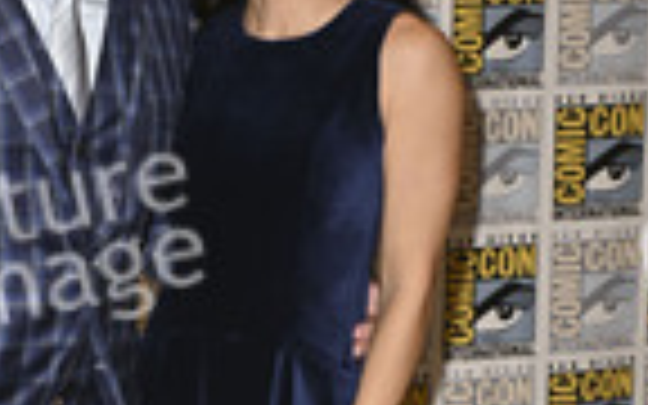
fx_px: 1748
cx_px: 104
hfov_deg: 20.7
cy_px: 486
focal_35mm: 99
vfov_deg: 12.9
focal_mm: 35
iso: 2500
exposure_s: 1/250
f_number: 5.6
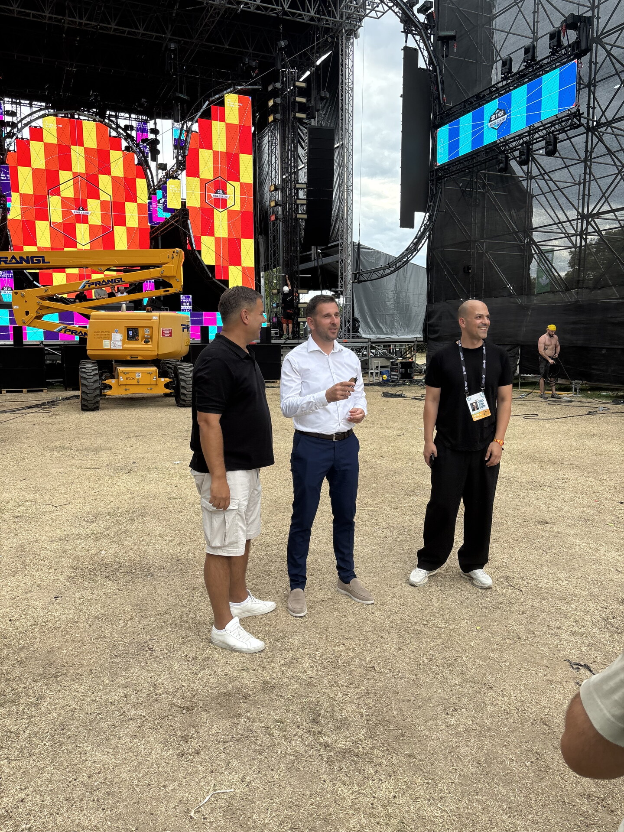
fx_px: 625
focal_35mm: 26
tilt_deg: -6.9
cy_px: 416
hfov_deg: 53.1
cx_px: 312
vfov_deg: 67.3
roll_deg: -1.3
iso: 50
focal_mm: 5.96
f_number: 1.6
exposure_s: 1/368
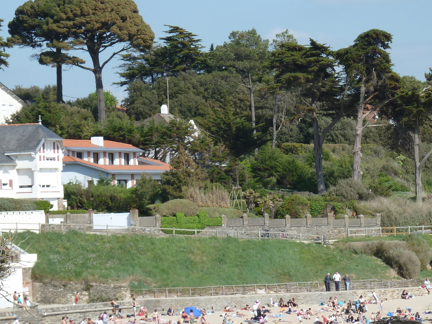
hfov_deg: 9.6
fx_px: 2583
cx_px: 278
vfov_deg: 7.2
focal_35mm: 207
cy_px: 147
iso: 80
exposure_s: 1/500
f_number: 4.5
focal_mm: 22.5
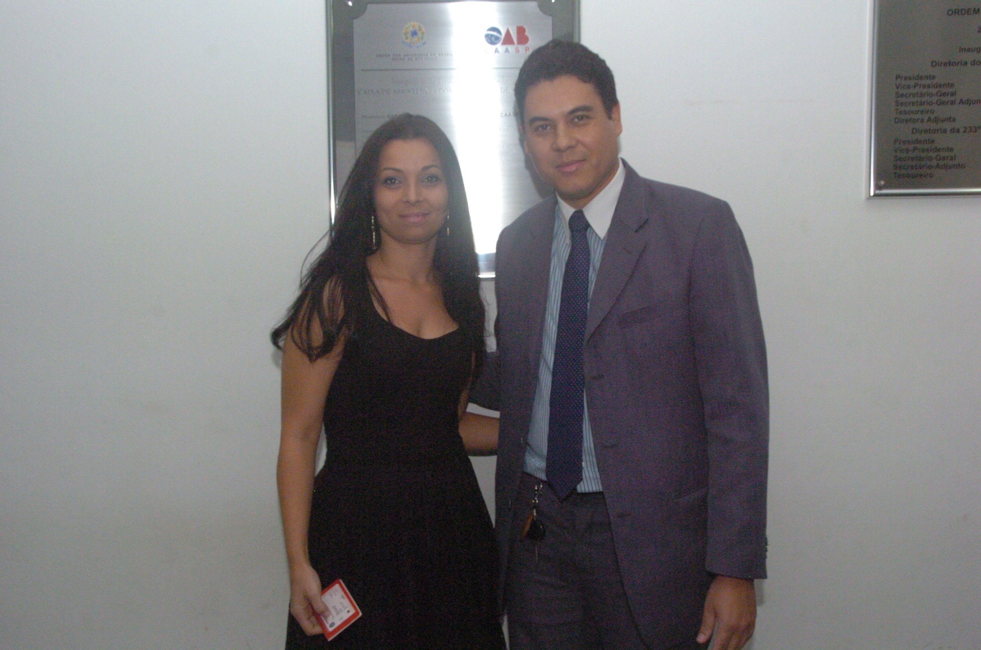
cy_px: 325
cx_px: 490
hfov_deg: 49.6
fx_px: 1061
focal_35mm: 39
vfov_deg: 34.1
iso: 1600
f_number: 8
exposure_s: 1/250
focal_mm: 26
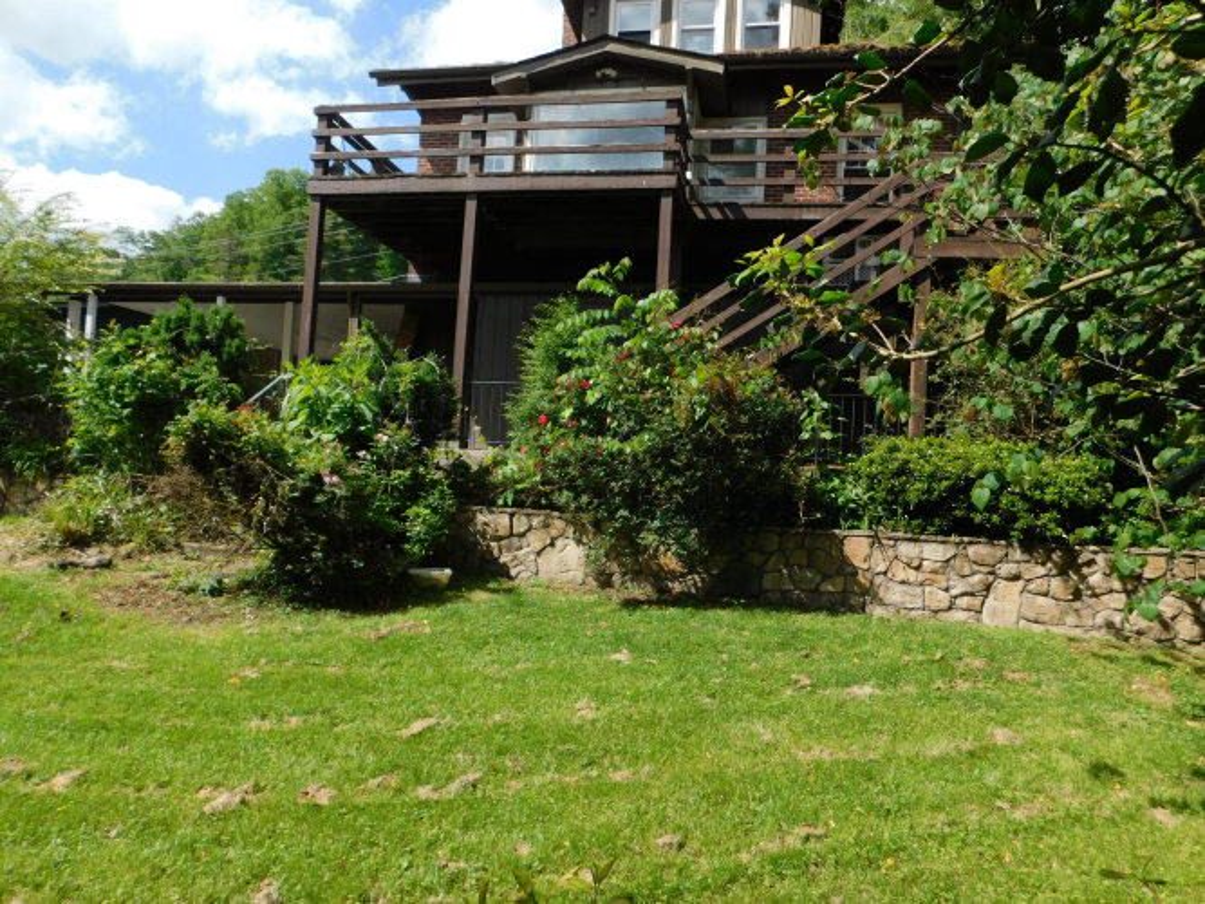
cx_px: 602
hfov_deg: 73.9
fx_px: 800
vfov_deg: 58.9
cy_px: 452
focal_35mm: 23
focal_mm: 4
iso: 125
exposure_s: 1/1000
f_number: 3
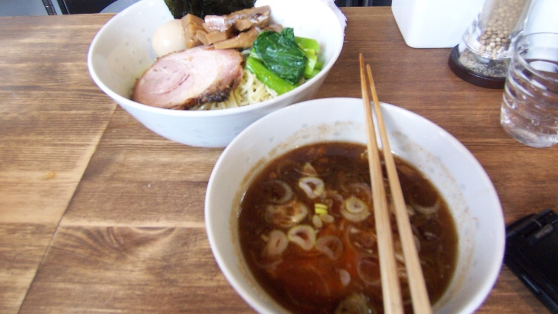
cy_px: 124
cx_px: 272
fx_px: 385
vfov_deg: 44.1
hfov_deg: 71.9
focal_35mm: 26
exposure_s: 1/30
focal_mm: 3.8
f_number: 2.8
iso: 125
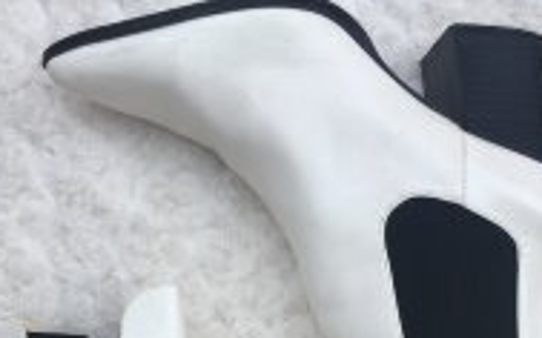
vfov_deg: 21.1
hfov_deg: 35.7
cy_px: 407
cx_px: 248
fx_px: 842
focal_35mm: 57
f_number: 2.2
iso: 25
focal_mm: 4.15
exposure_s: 1/430
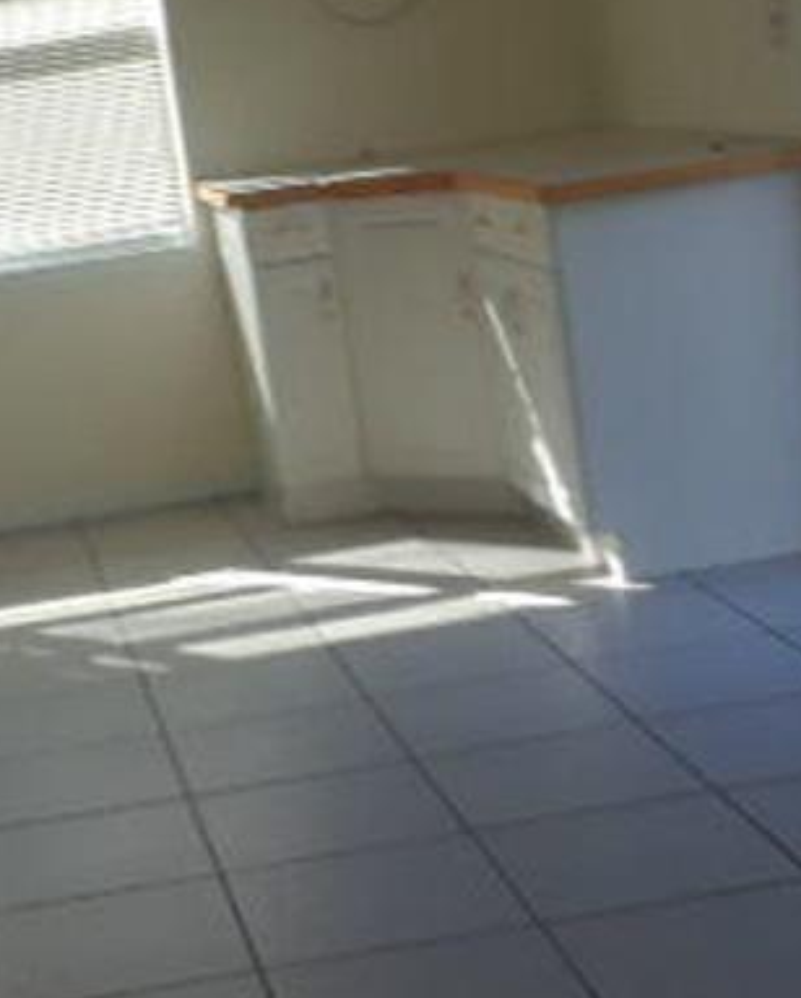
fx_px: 2308
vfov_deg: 24.4
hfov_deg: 19.4
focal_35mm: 78
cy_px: 398
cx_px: 104
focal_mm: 2.47
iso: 40
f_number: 1.9
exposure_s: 1/137
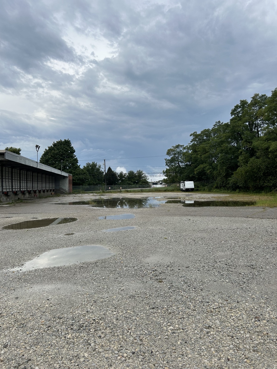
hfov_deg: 53.1
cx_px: 138
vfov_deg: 67.3
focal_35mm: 26
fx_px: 277
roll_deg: +0.4
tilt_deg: +1.1
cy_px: 184
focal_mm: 5.7
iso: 50
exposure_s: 1/4444
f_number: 1.5
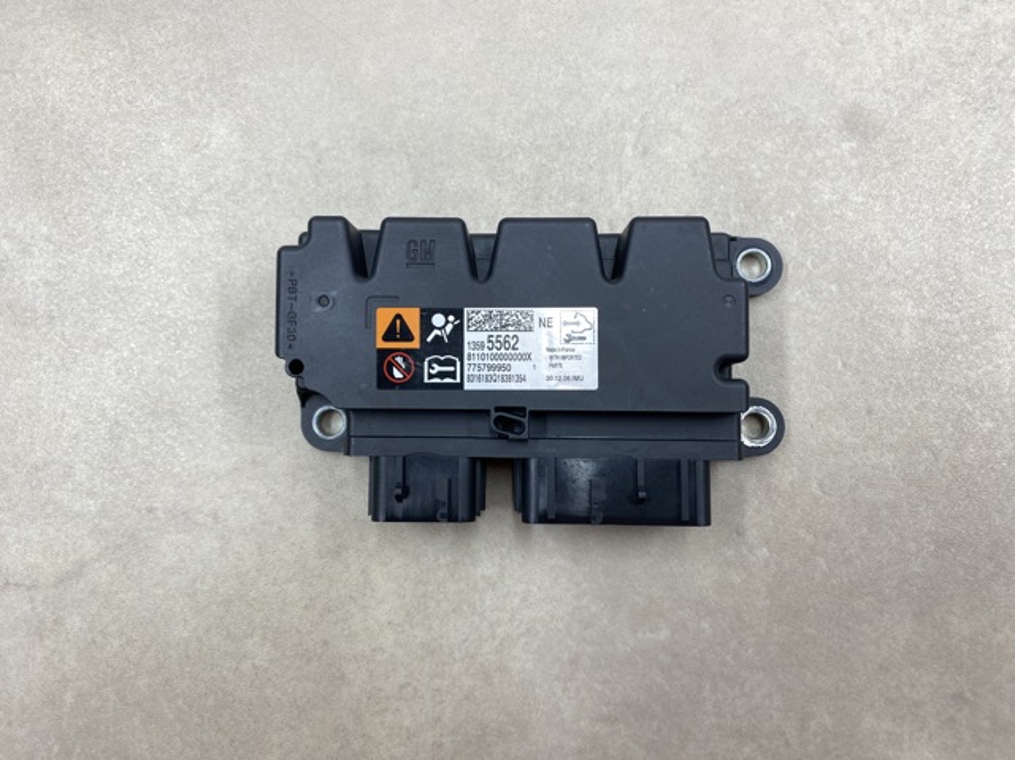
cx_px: 508
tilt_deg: -86.8
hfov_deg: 67.3
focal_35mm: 26
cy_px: 380
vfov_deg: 53.0
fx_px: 762
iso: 32
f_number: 1.8
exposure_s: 1/139
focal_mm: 4.25
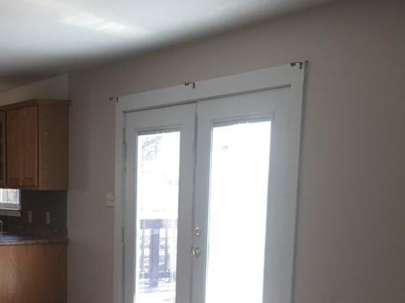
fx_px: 714
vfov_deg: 23.1
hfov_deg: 30.6
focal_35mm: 61
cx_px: 62
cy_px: 298
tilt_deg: -8.6
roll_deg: -0.2
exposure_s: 1/60
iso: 32
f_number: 2.2
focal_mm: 4.15
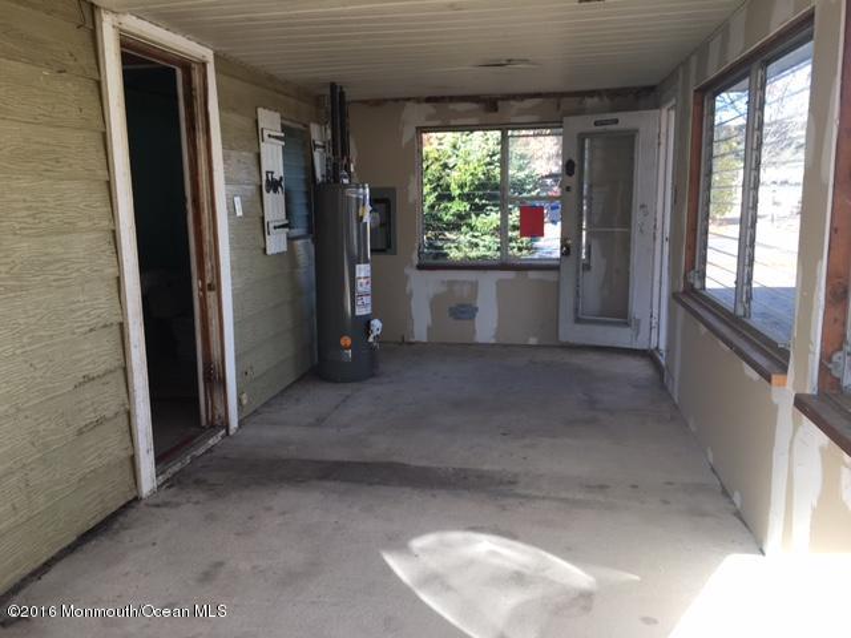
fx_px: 713
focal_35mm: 29
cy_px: 319
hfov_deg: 61.7
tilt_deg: -8.5
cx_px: 426
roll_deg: +2.5
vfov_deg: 48.2
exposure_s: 1/120
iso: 25
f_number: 2.2
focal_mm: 4.15
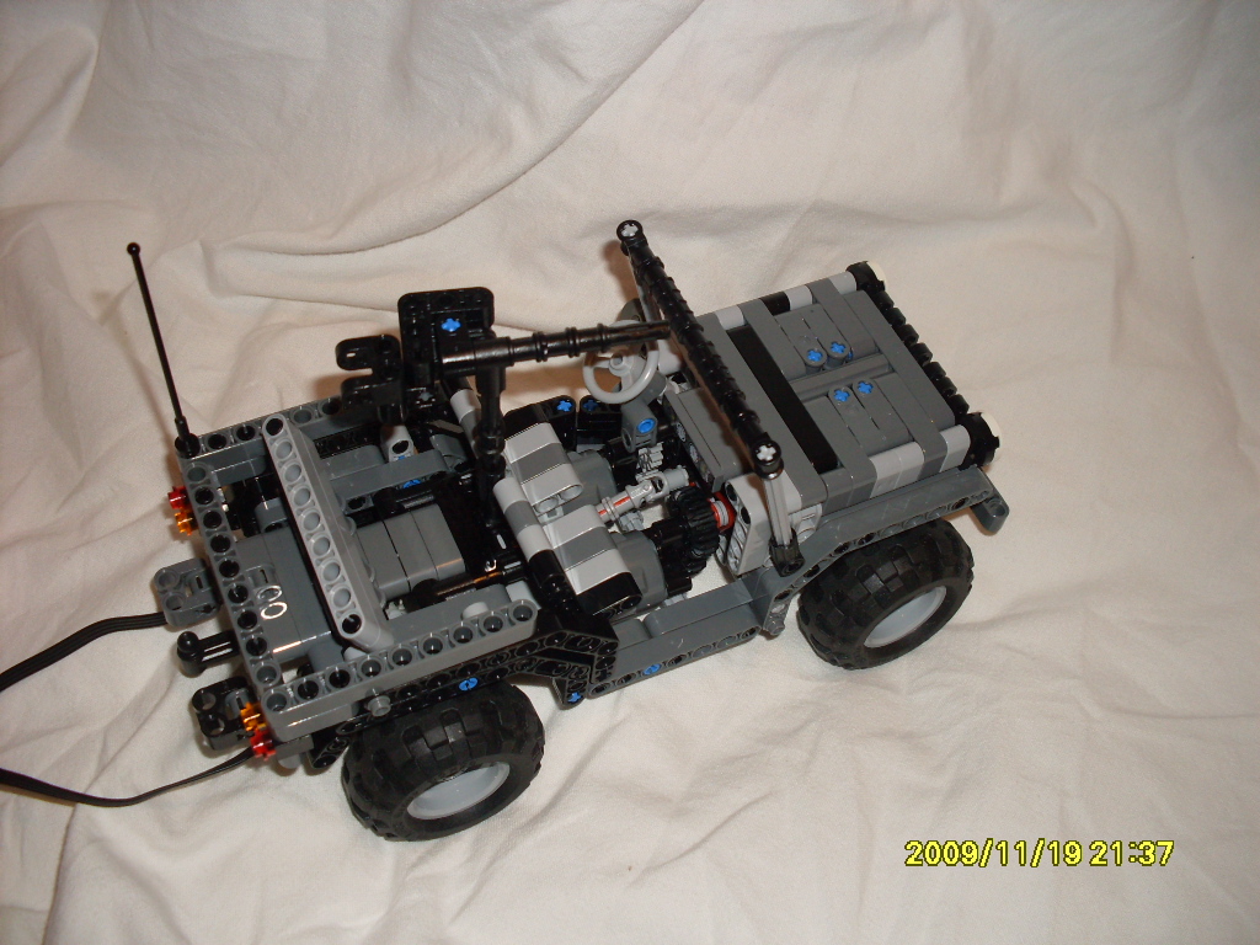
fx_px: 1383
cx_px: 630
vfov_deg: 37.7
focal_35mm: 38
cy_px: 472
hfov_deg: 49.0
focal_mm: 6.3
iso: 100
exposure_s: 1/45
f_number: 2.8
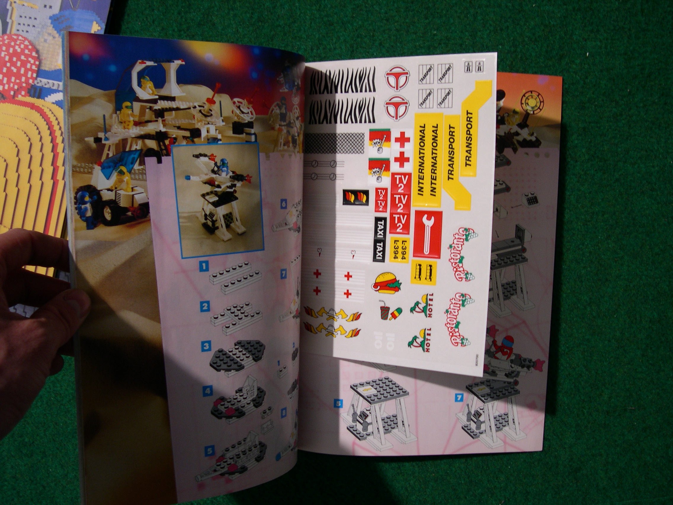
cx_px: 336
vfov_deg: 37.7
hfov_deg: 49.0
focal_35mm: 38
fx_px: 739
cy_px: 252
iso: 100
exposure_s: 1/8.2
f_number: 2.8
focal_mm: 8
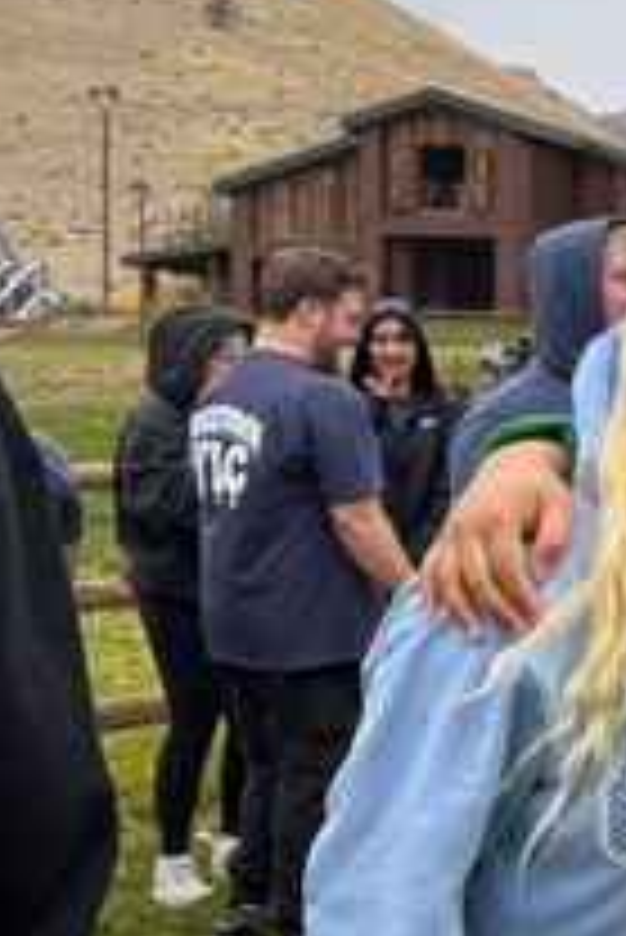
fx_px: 1875
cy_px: 513
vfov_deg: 28.0
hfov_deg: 15.1
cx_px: 1275
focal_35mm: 72
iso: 100
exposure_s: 1/1230
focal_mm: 6.76
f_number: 1.78
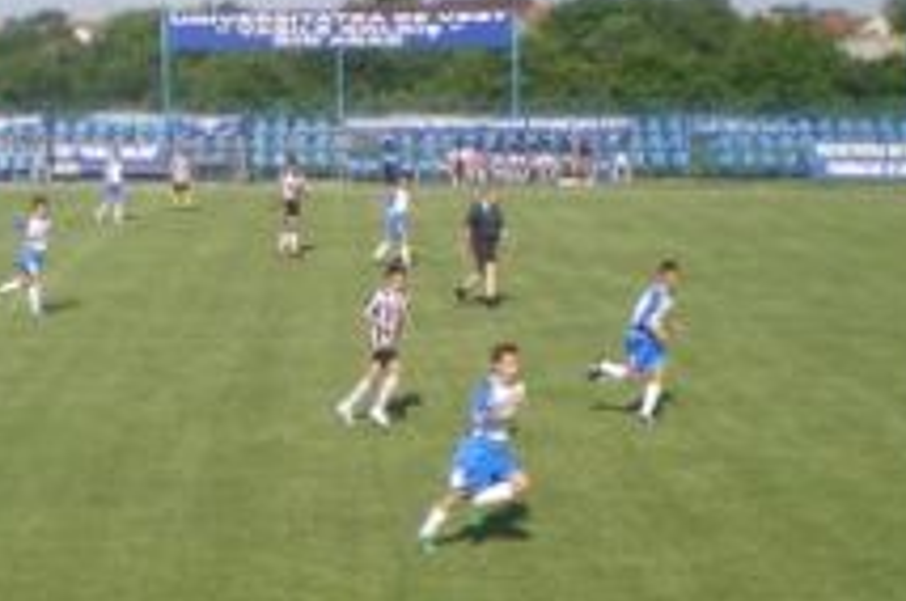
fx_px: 2789
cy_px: 275
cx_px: -4
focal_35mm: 111
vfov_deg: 12.3
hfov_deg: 18.0
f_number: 4.6
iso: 64
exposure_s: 1/320
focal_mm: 6.3
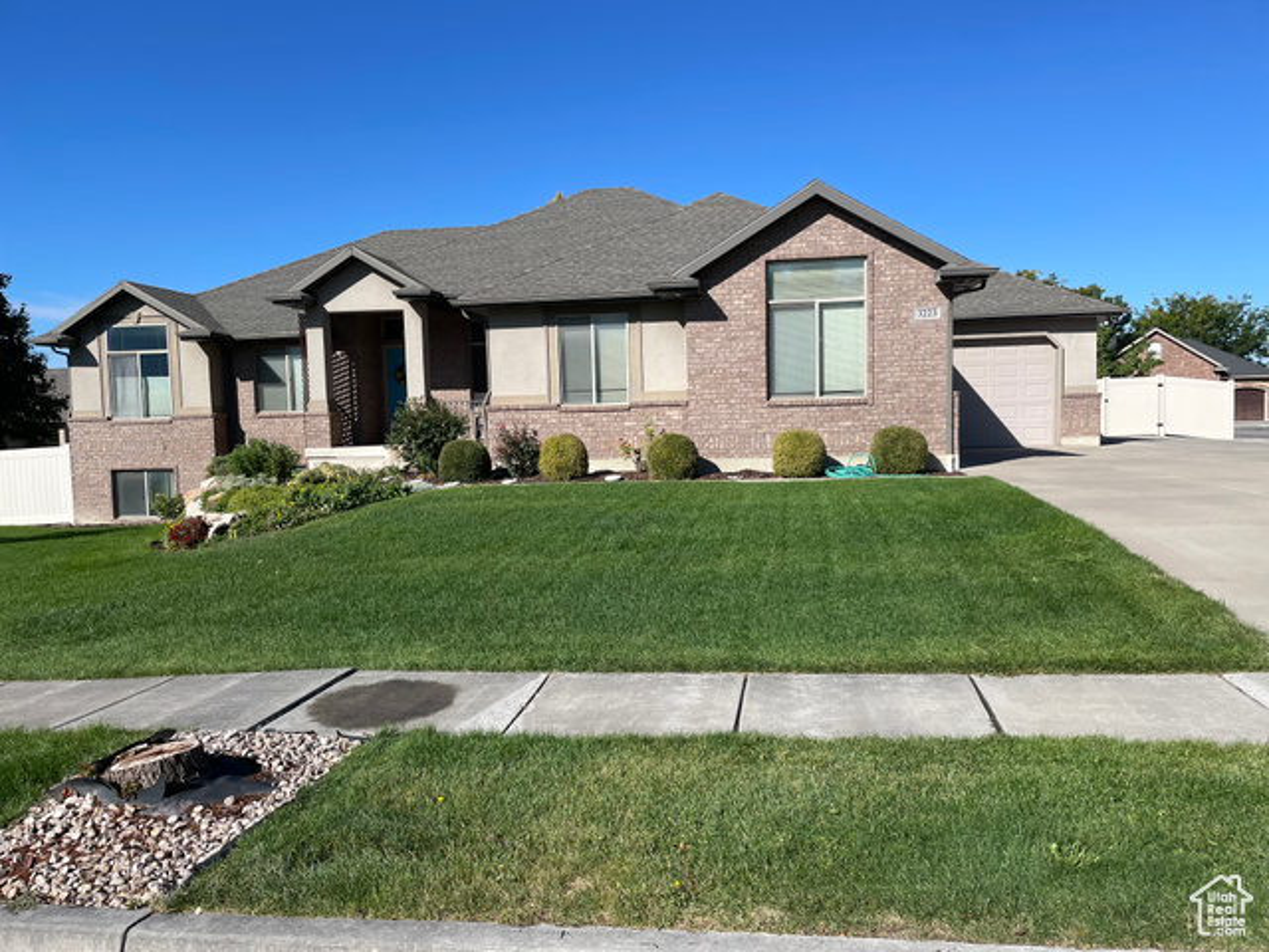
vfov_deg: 53.1
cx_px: 634
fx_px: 953
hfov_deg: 67.3
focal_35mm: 26
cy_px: 476
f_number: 1.6
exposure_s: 1/3610
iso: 32
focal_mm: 4.2
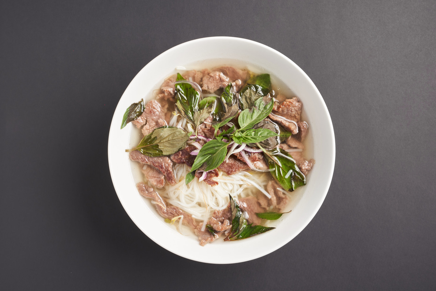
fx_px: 606
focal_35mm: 50
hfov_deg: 39.6
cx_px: 218
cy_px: 146
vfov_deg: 27.0
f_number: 10
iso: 400
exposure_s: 1/250
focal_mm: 50
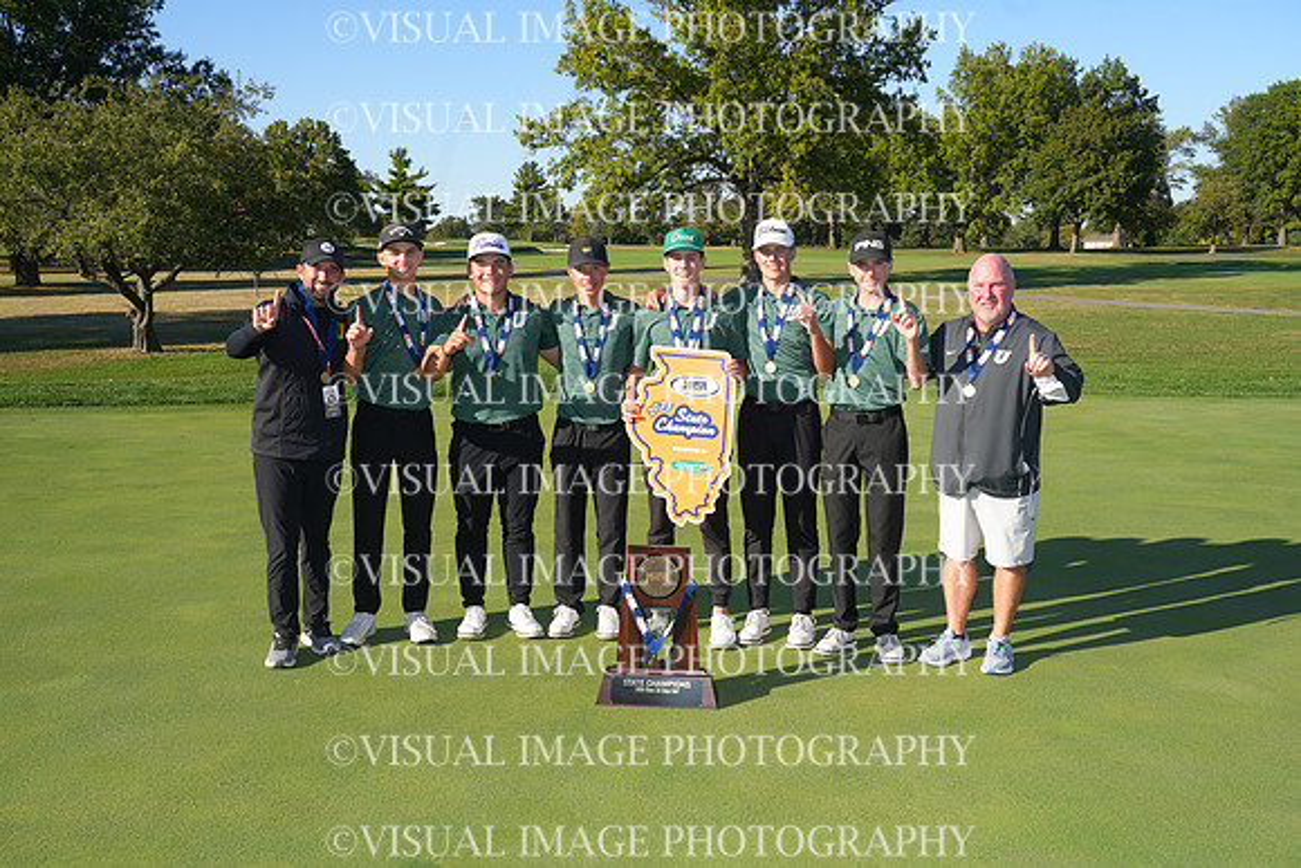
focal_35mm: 34
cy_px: 434
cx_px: 650
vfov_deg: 38.9
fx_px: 1229
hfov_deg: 55.8
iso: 100
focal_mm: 34
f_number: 7.1
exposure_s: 1/250
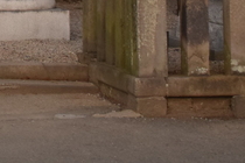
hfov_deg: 10.4
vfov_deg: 6.9
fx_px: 1286
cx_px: -154
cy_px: -206
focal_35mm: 189
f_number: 4
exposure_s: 1/1000
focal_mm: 22
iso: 720
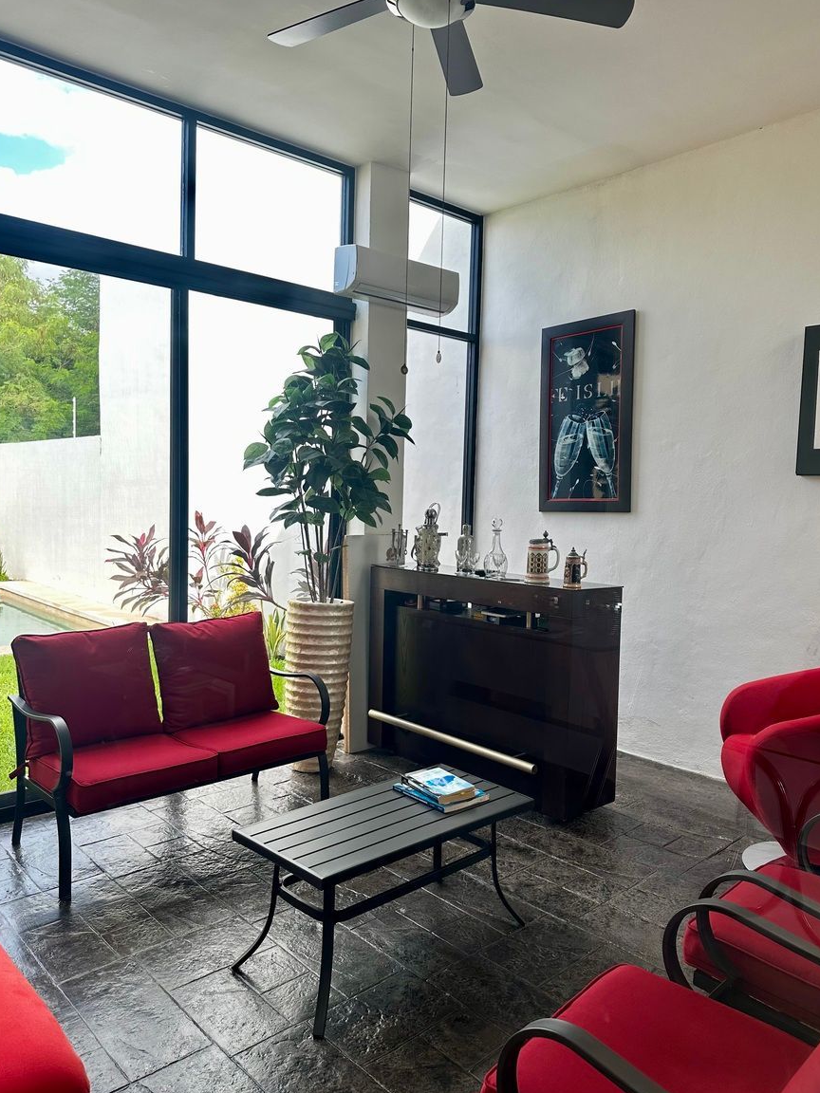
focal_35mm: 25
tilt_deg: -3.5
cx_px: 417
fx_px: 790
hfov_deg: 54.9
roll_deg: -1.9
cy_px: 543
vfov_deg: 69.4
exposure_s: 1/240
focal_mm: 6.86
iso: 80
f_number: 1.78
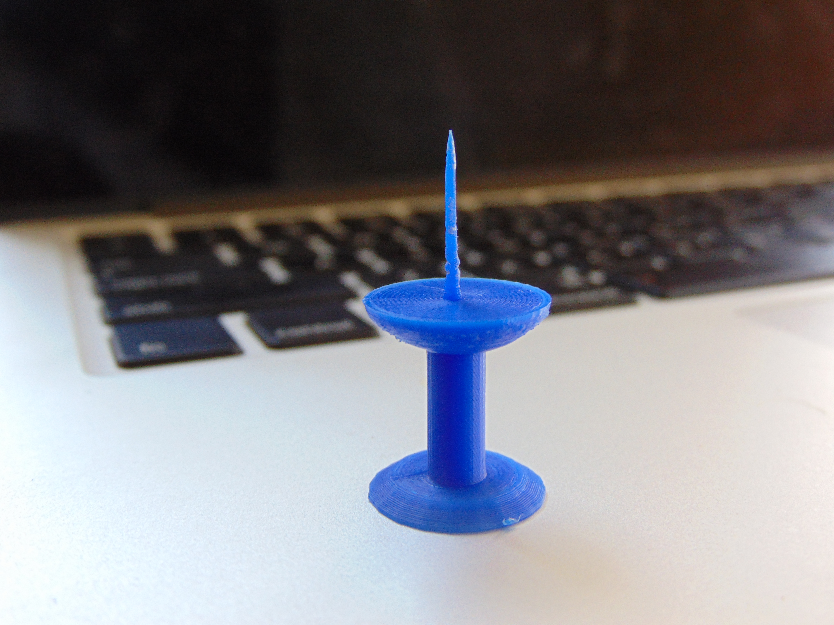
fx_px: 940
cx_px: 417
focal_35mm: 39
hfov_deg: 47.9
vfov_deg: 36.8
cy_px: 312
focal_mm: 6.9
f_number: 3.3
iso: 200
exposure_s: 1/30
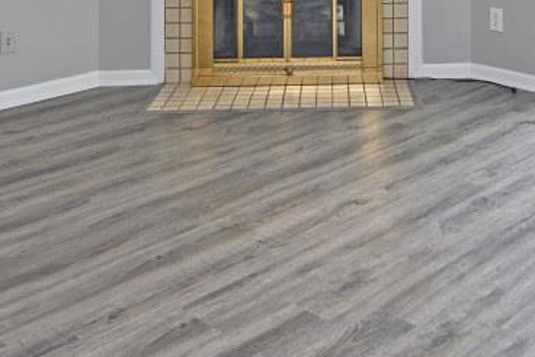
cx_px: 377
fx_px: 848
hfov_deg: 34.5
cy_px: -160
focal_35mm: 57
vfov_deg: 20.7
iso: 200
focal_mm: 14
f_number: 5.6
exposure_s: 1/125
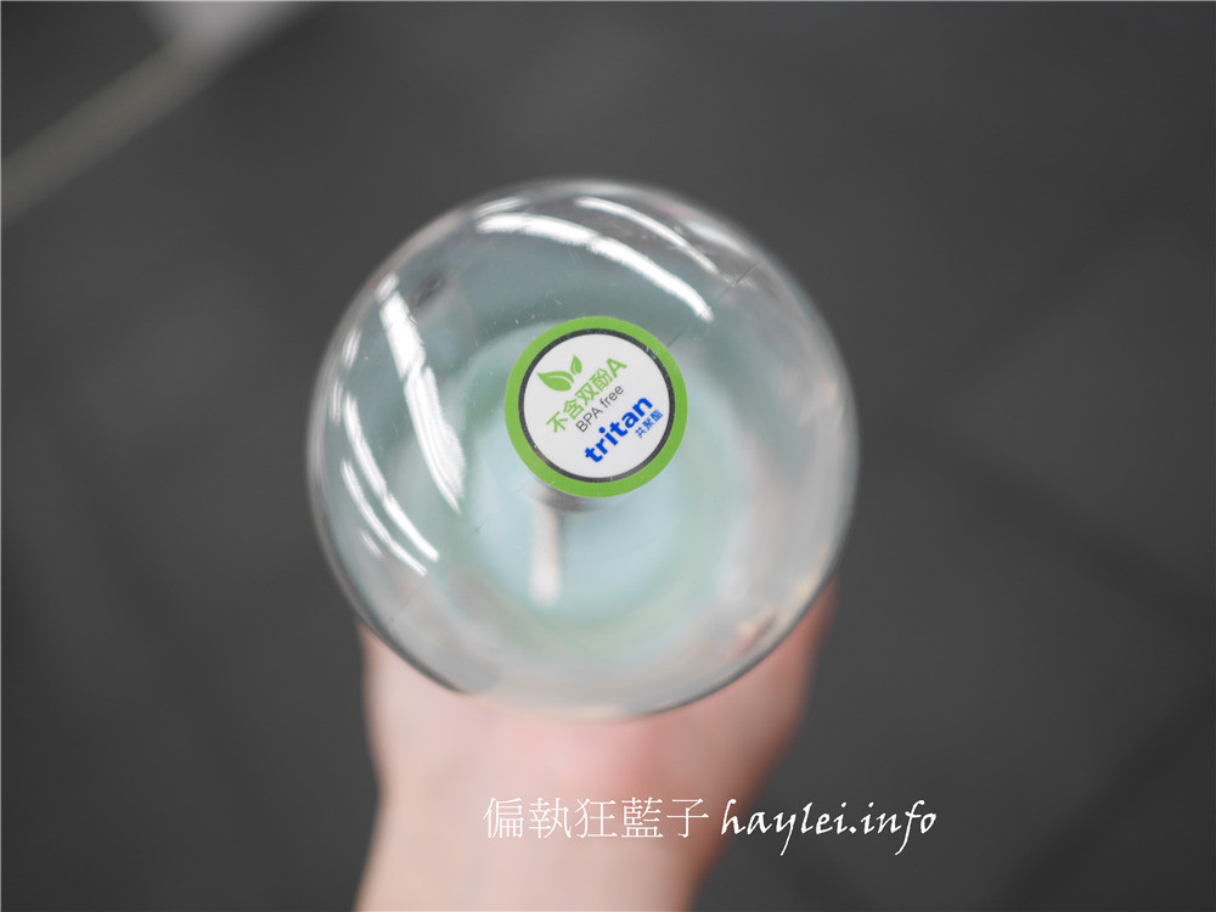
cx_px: 608
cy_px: 456
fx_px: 1054
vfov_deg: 46.8
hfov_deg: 60.0
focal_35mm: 30
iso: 200
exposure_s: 1/80
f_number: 1.7
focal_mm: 15
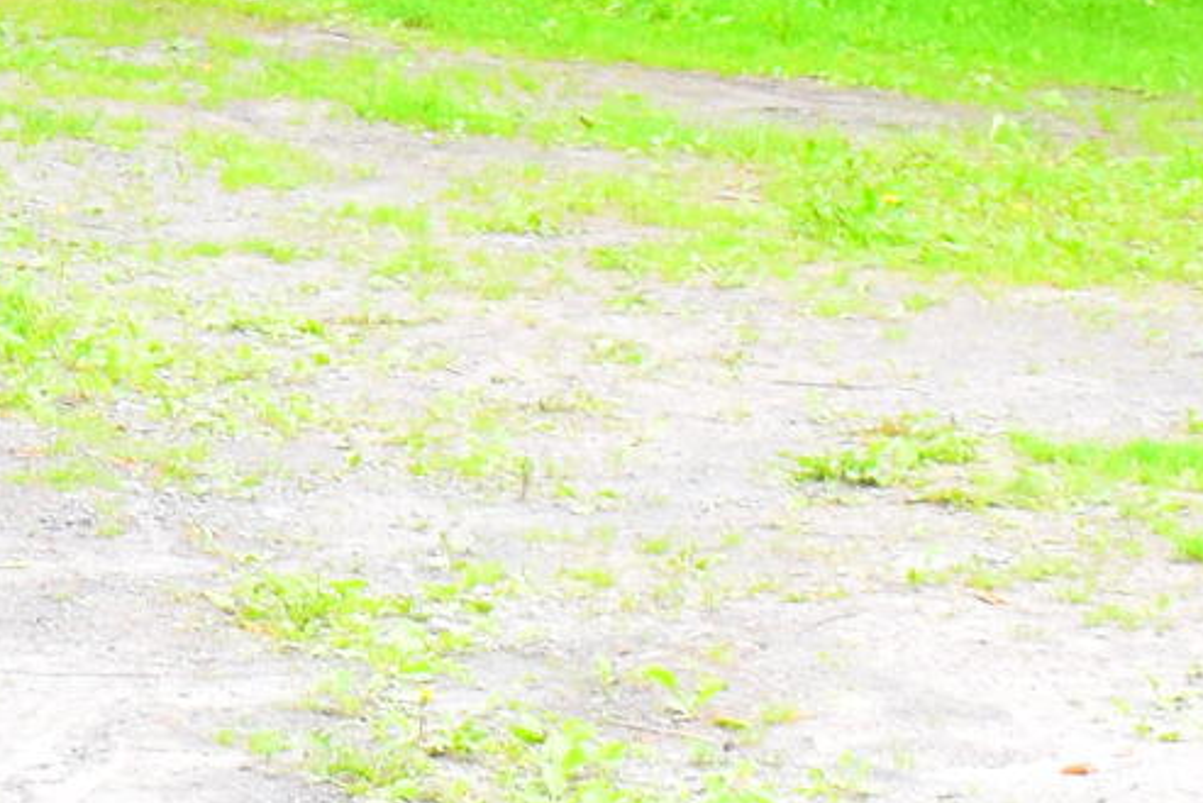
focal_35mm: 219
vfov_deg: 6.2
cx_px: -813
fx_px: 7320
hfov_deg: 9.1
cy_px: -520
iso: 400
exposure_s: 1/160
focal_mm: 24
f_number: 6.3
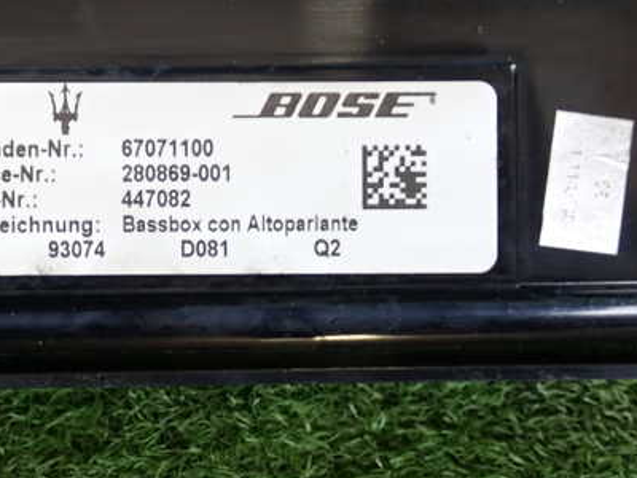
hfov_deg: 25.8
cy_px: 292
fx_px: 1380
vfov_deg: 19.6
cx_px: 191
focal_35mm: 75
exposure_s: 1/50
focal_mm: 9.01
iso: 200
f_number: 3.2
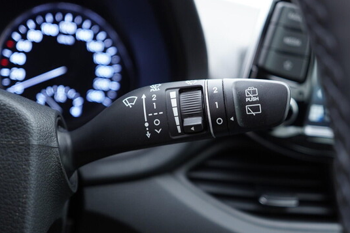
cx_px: 177
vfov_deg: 36.0
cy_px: 116
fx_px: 360
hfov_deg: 51.9
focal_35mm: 37
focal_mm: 24
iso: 320
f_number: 2.8
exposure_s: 1/40
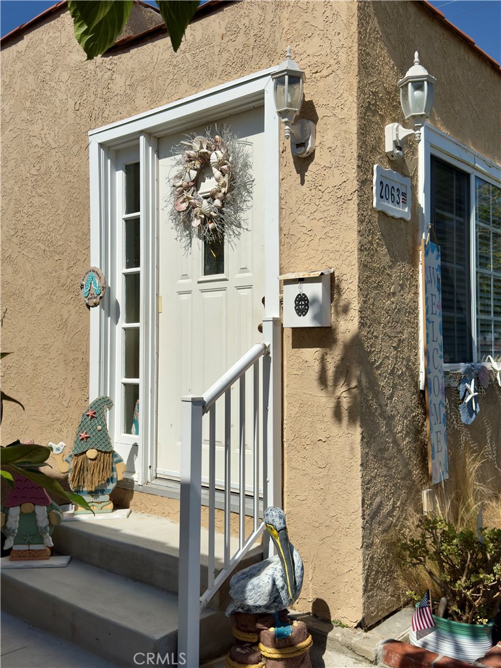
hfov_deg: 40.7
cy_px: 334
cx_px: 250
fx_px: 675
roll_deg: -0.7
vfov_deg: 52.6
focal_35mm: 35
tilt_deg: +3.0
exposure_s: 1/15385
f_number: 1.78
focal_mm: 6.76
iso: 100
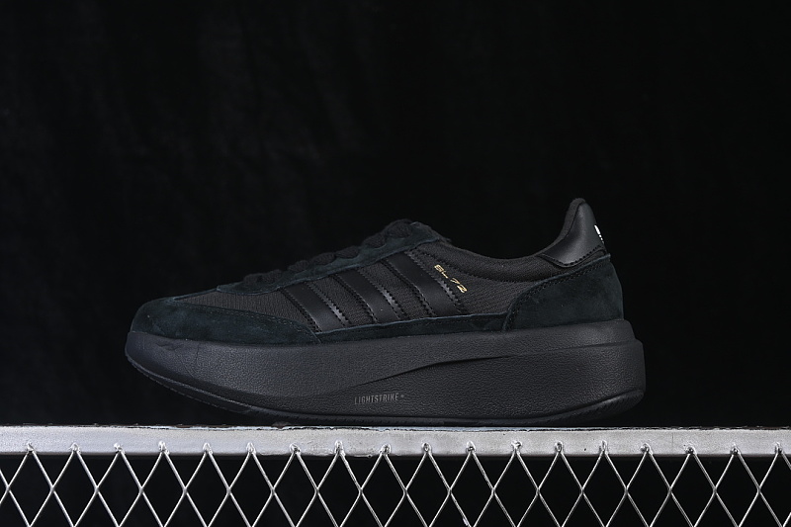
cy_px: 264
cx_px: 396
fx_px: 1647
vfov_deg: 18.2
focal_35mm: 75
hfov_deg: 27.0
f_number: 6.3
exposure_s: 1/60
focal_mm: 50
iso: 160
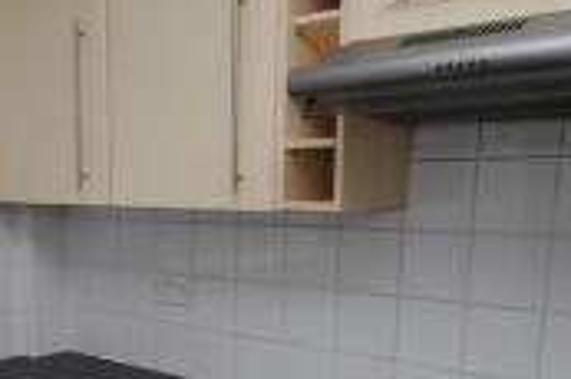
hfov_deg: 41.7
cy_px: 348
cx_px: 125
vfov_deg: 28.3
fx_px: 719
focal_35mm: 45
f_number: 3.5
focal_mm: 11
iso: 100
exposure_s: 1/125
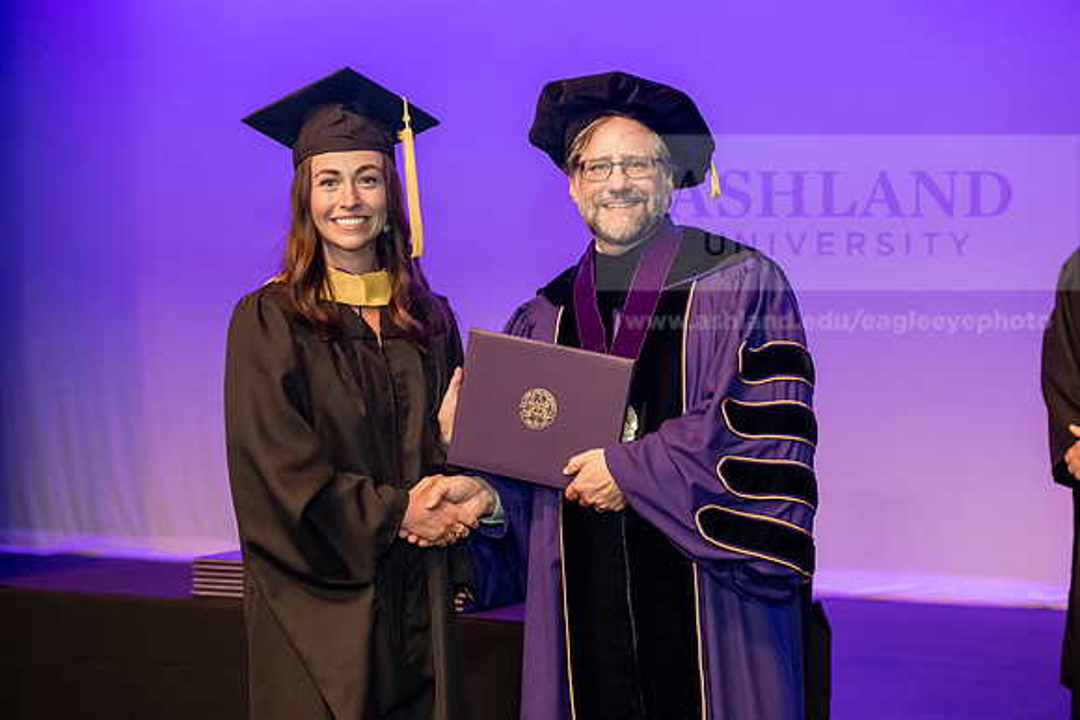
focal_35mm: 80
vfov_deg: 17.1
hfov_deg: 25.4
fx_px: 2400
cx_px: 540
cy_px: 360
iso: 3200
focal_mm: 80
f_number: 4
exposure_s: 1/200
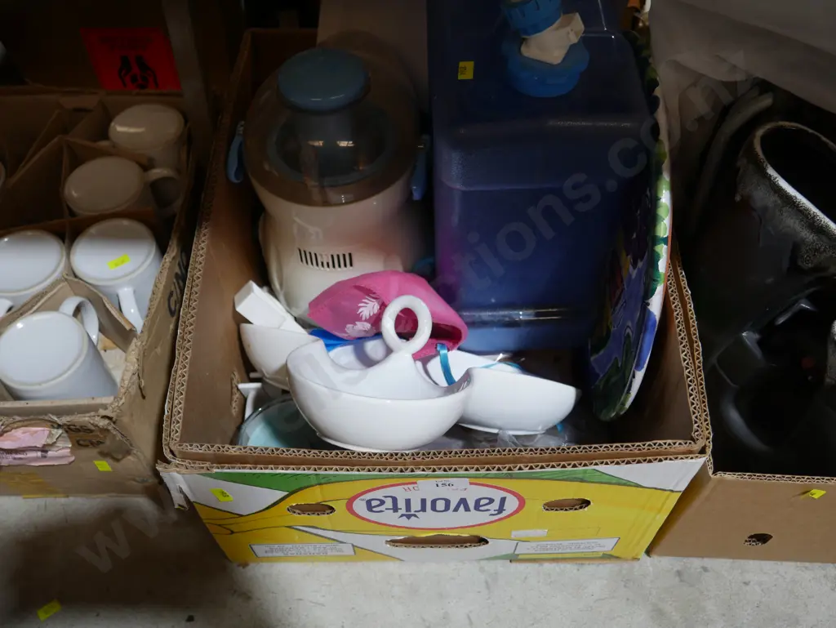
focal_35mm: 32
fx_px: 773
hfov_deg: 56.8
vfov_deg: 44.2
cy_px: 314
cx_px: 418
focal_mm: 16
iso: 250
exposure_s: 1/60
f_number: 3.6
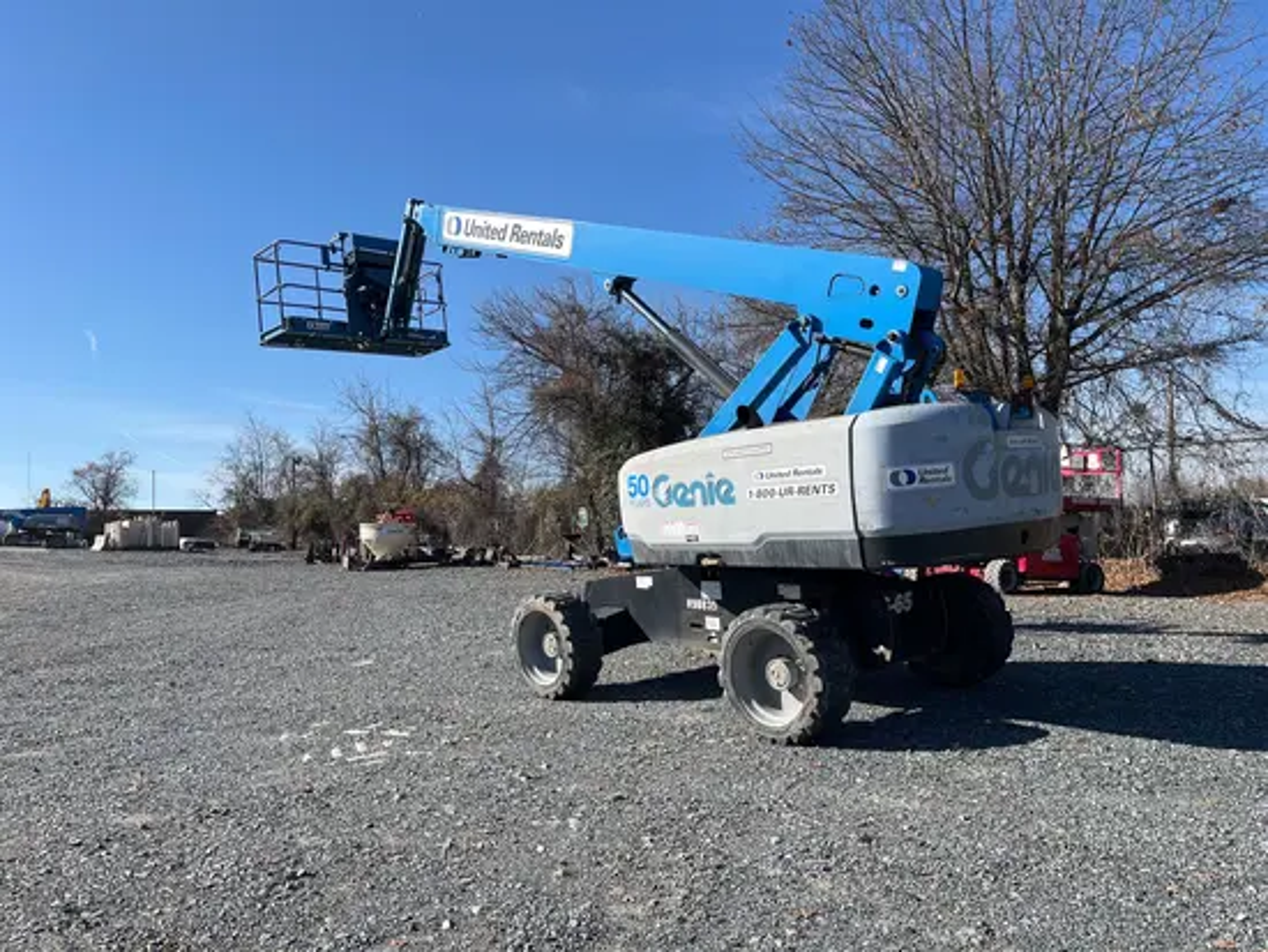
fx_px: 953
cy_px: 476
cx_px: 634
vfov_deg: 53.1
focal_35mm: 26
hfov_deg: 67.3
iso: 50
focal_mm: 5.1
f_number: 1.6
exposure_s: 1/2967
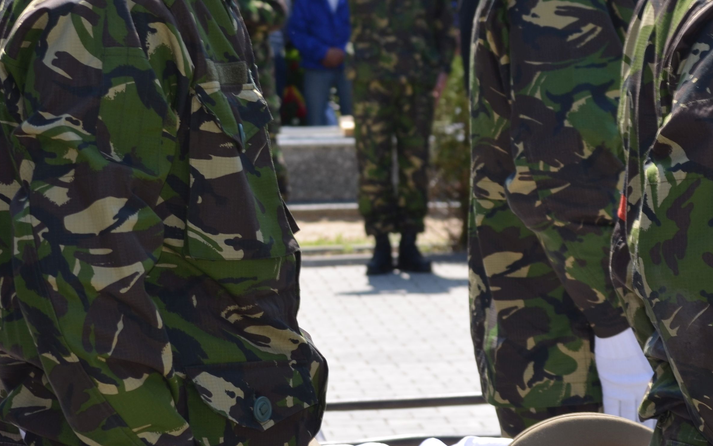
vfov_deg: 7.6
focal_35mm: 173
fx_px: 3363
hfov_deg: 12.1
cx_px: 268
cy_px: 143
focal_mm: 55
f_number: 7.1
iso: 100
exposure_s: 1/200
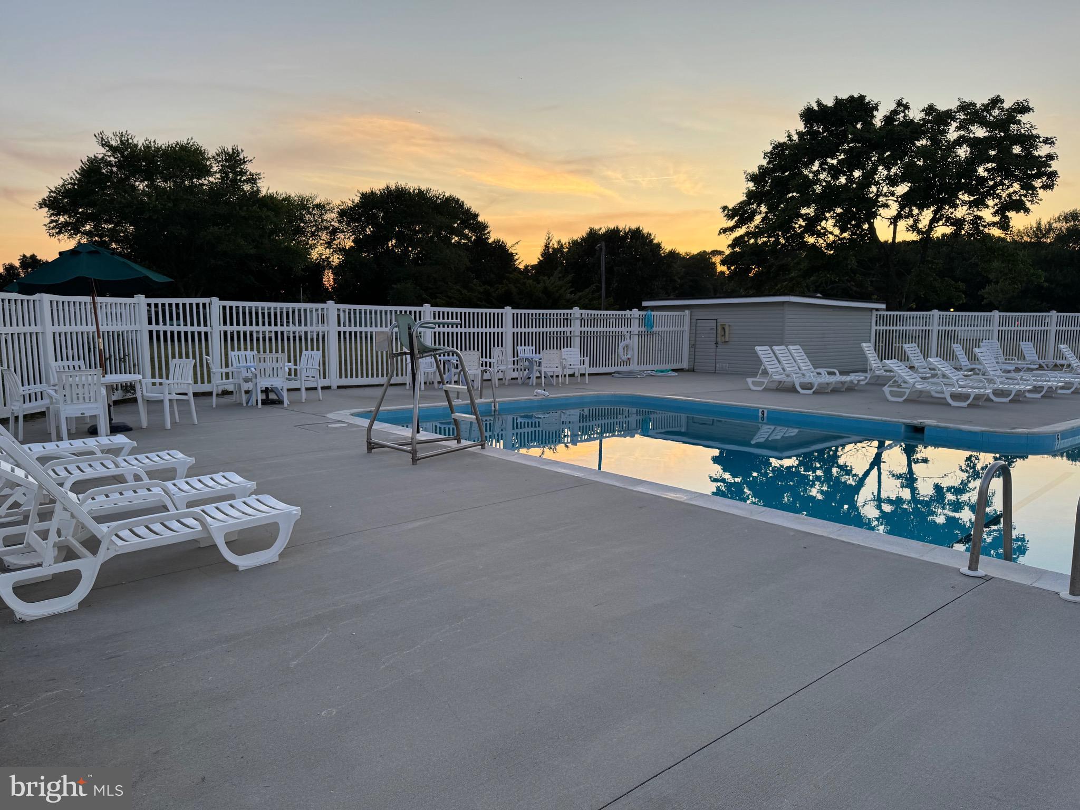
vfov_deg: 56.8
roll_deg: -1.0
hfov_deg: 71.6
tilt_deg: -7.2
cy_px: 405
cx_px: 540
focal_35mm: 24
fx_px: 749
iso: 80
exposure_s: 1/168
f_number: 1.78
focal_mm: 6.76
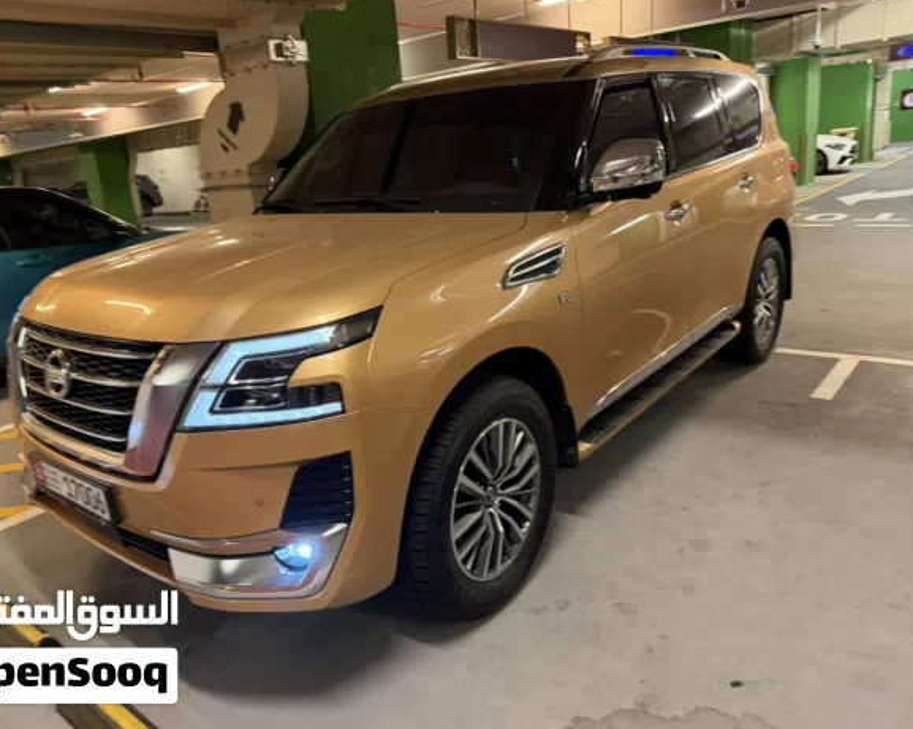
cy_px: 362
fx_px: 702
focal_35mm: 26
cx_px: 416
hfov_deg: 65.9
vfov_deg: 54.9
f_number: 1.78
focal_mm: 6.76
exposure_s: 1/50
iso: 500
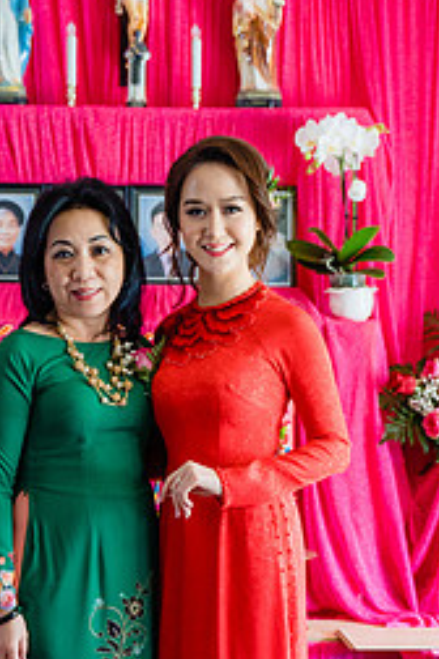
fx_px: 1372
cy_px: 486
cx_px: 159
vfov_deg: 26.7
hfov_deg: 18.1
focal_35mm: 75
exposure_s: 1/125
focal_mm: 42
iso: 1250
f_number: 3.2
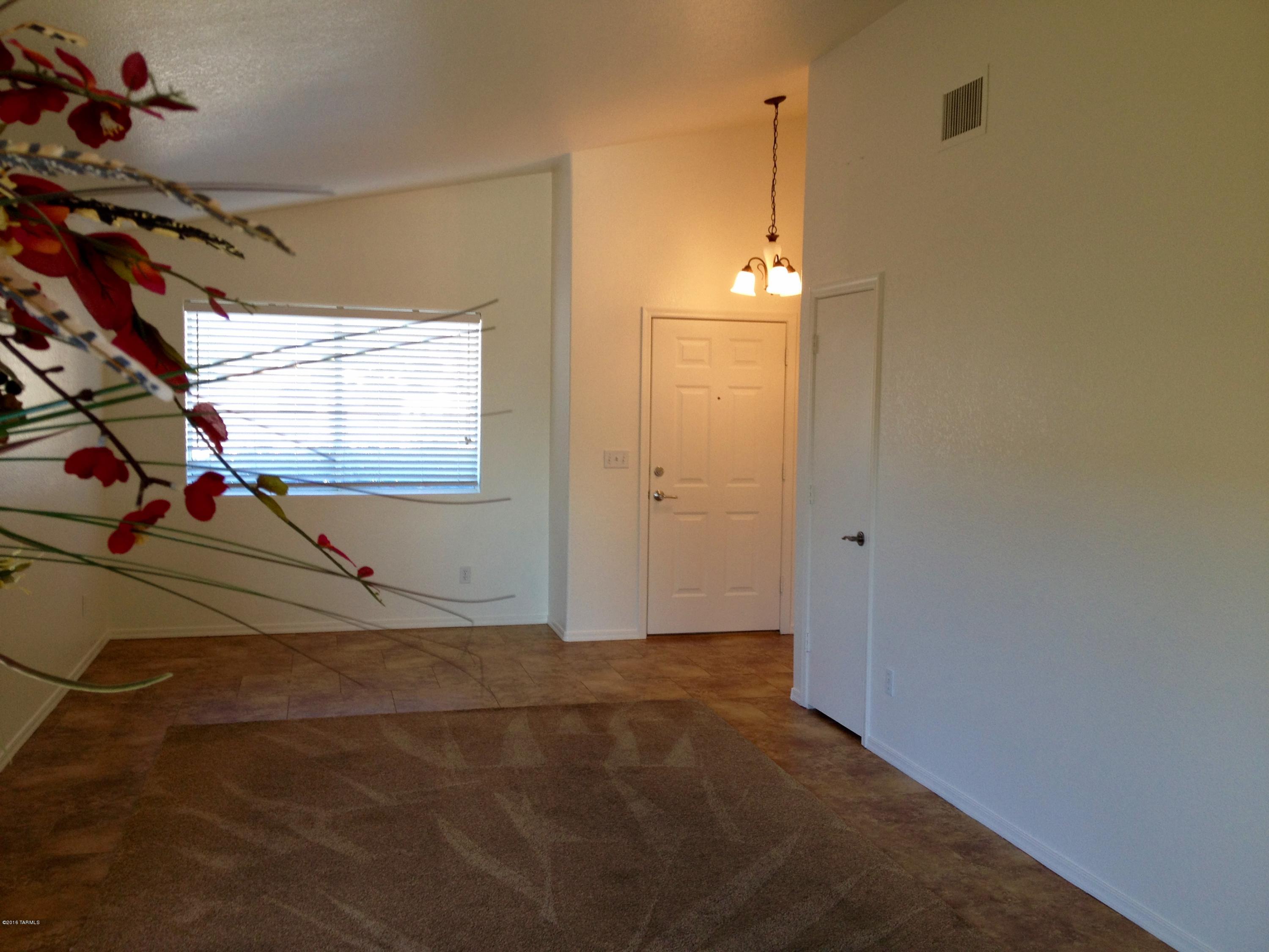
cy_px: 476
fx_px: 1283
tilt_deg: -2.3
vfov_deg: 40.7
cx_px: 634
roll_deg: -0.8
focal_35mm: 35
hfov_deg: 52.6
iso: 50
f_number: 2.4
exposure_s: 1/40
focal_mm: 4.28
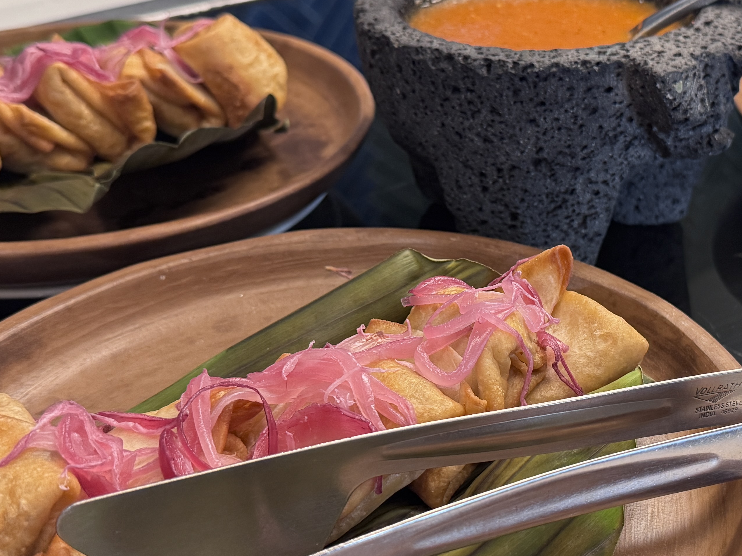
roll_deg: -1.7
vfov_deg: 27.0
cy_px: 290
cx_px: 535
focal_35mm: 54
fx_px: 1157
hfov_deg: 35.0
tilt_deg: -30.4
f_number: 1.78
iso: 320
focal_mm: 6.76
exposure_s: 1/60
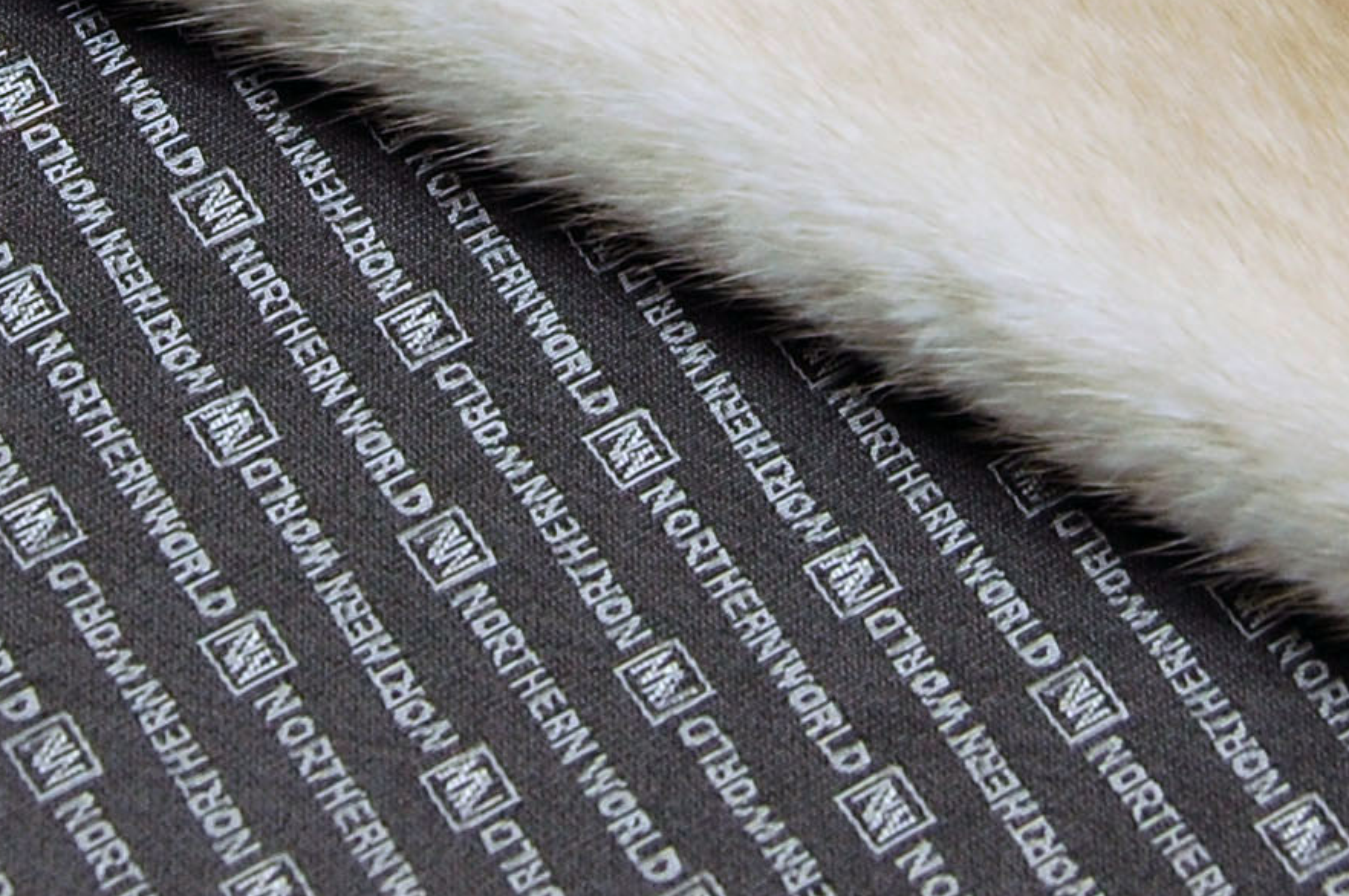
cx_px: 459
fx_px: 4978
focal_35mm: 133
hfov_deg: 15.4
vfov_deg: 10.0
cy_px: -446
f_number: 5.6
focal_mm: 26
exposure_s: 1/125
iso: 320
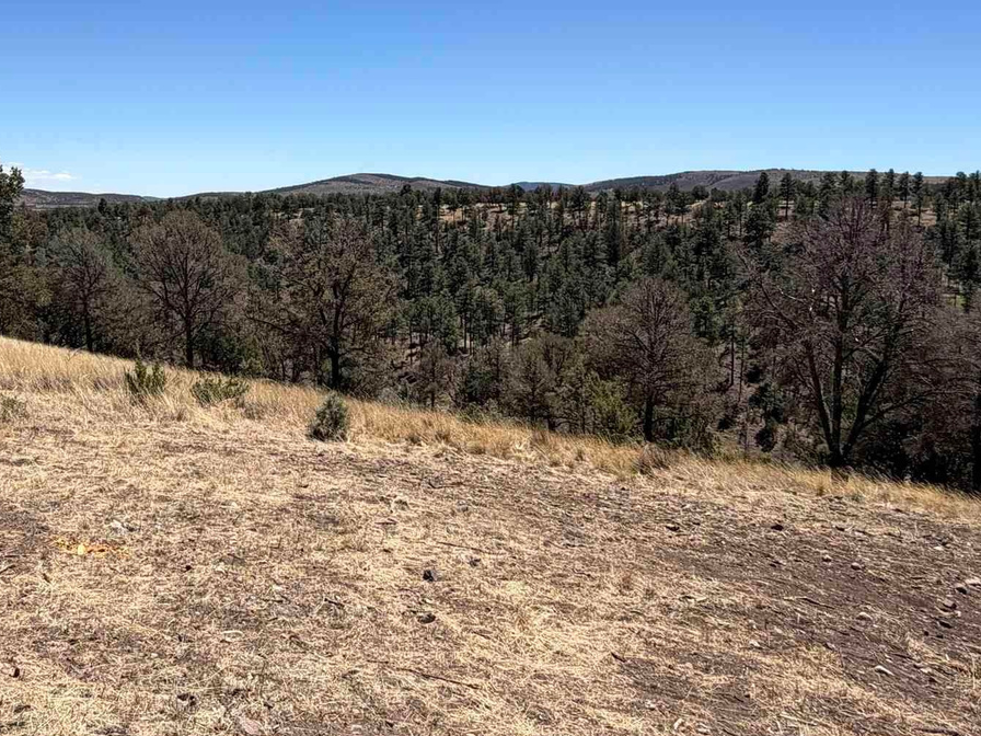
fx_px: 907
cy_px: 278
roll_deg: -1.2
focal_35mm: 32
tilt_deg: -3.4
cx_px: 304
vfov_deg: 43.8
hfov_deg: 55.3
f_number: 2.2
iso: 20
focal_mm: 2.22
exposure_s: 1/955
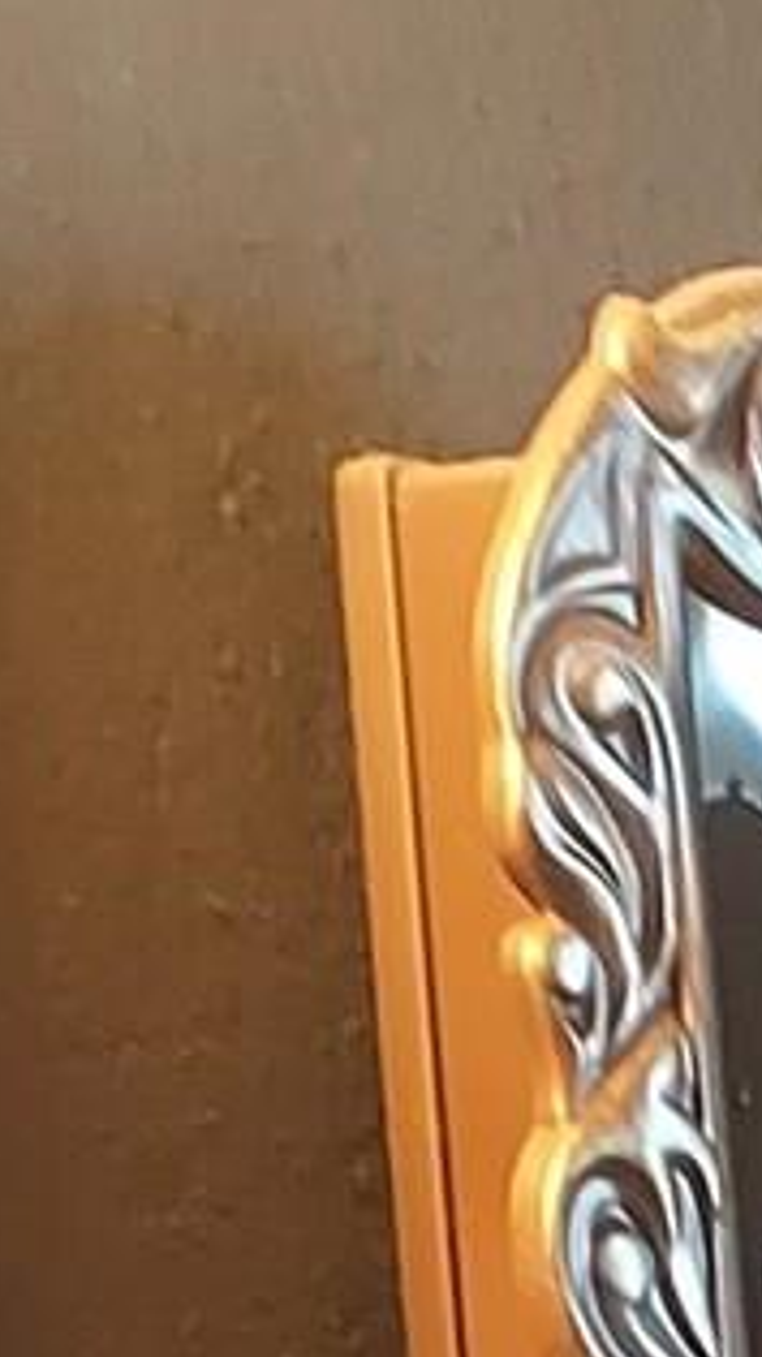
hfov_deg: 5.3
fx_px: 6866
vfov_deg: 9.6
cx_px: 3479
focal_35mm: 191
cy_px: 3606
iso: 400
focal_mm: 4.6
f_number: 1.8
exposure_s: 1/30
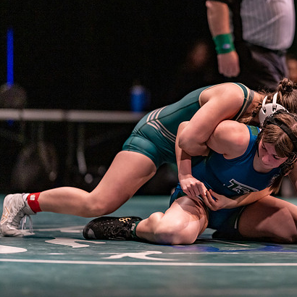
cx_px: 230
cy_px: 150
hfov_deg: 9.2
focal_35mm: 189
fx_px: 1835
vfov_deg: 9.3
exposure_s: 1/1000
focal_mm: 135
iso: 2500
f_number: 1.8
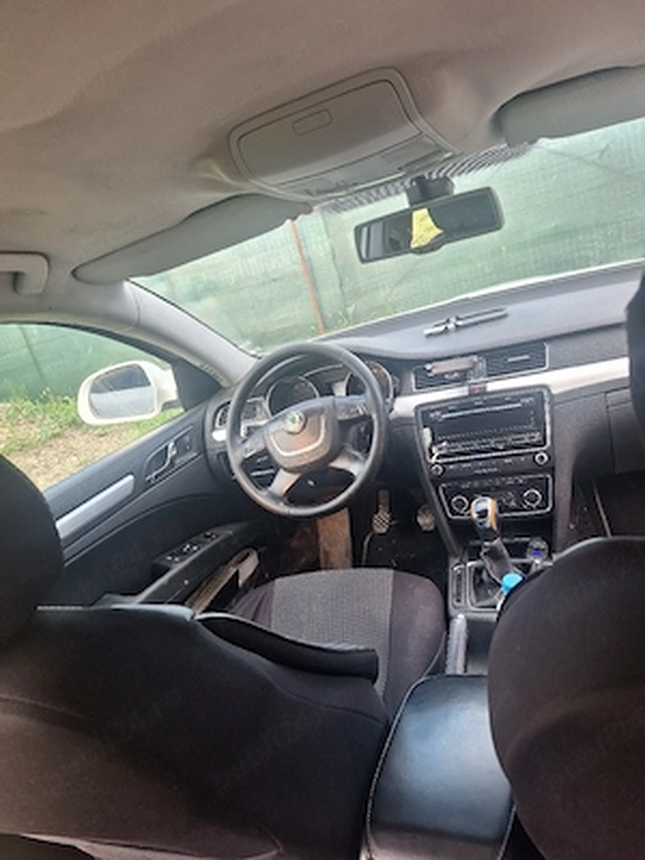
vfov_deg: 73.9
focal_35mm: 23
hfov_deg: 58.9
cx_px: 322
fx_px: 571
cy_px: 430
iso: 80
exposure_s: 1/100
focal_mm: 5.54
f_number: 1.8
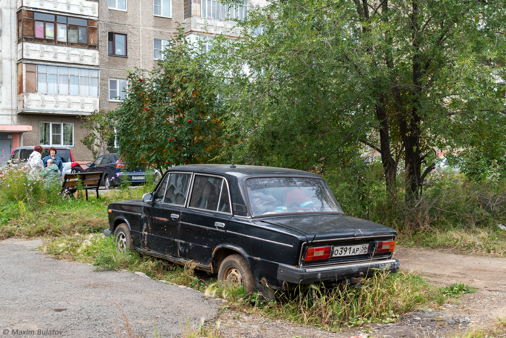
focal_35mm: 42
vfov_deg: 31.9
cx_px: 253
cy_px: 169
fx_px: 590
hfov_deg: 46.4
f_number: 5.6
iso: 250
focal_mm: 28
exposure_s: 1/250
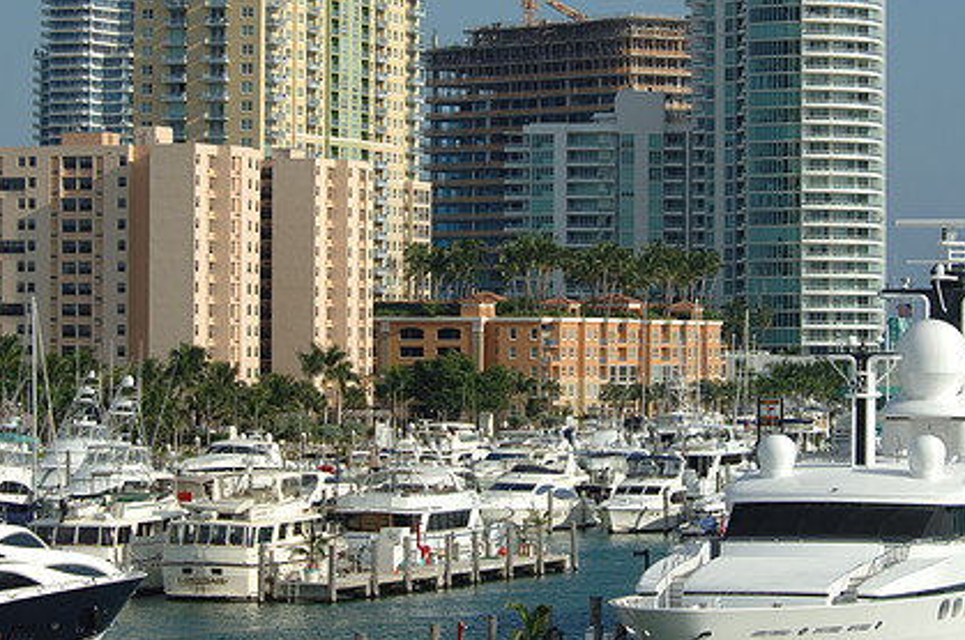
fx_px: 4443
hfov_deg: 12.4
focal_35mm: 166
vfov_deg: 8.2
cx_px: 537
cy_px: 201
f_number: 8.5
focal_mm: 80
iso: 100
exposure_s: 1/320
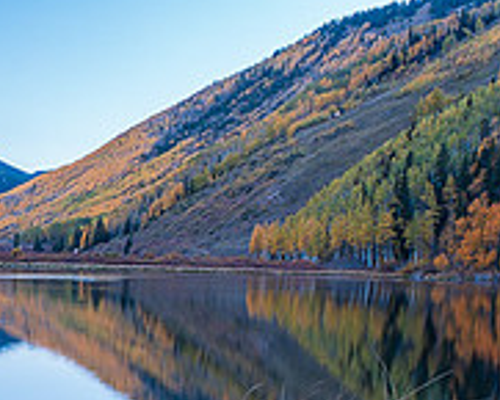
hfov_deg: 24.6
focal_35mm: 72
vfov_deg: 20.4
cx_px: -50
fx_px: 1066
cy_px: 426
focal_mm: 16
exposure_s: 1.3
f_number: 16
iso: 200
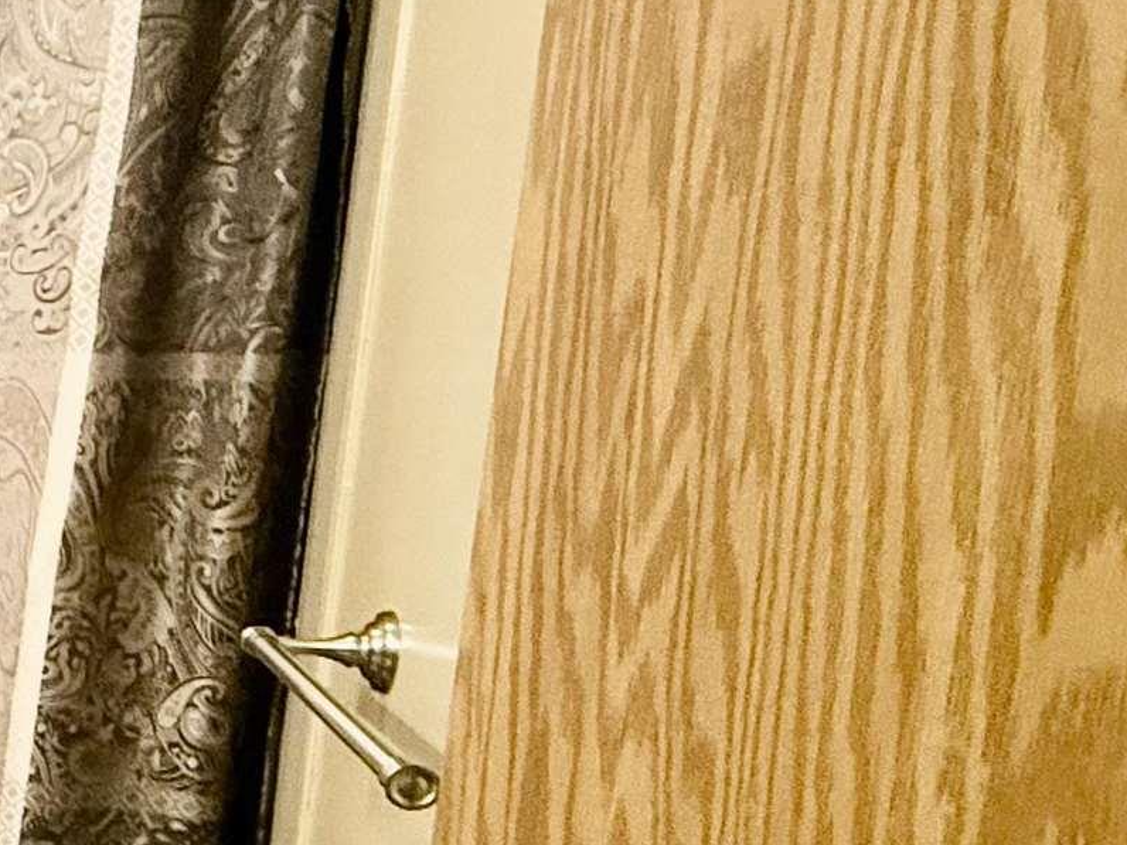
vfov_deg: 26.7
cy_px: 620
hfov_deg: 21.8
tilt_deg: -8.9
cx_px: -910
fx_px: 1758
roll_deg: -0.3
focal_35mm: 54
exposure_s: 1/60
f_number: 2.2
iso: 400
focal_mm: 2.22
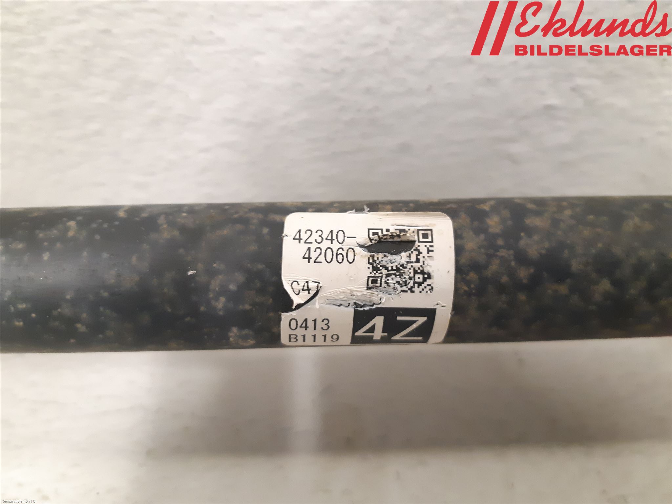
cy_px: 252
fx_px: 505
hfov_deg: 67.3
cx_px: 336
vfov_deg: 53.1
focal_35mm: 26
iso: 400
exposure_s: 1/25
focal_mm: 3.93
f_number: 1.7
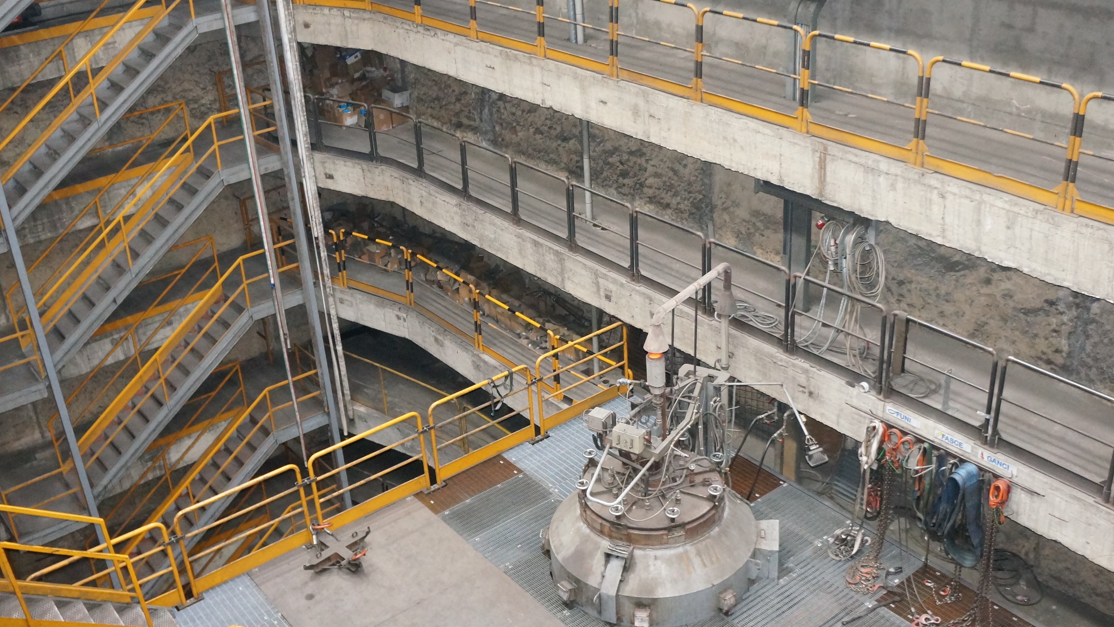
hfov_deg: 54.5
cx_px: 566
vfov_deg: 32.3
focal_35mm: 37
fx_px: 1082
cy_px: 286
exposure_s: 1/160
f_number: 4
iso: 2500
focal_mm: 19
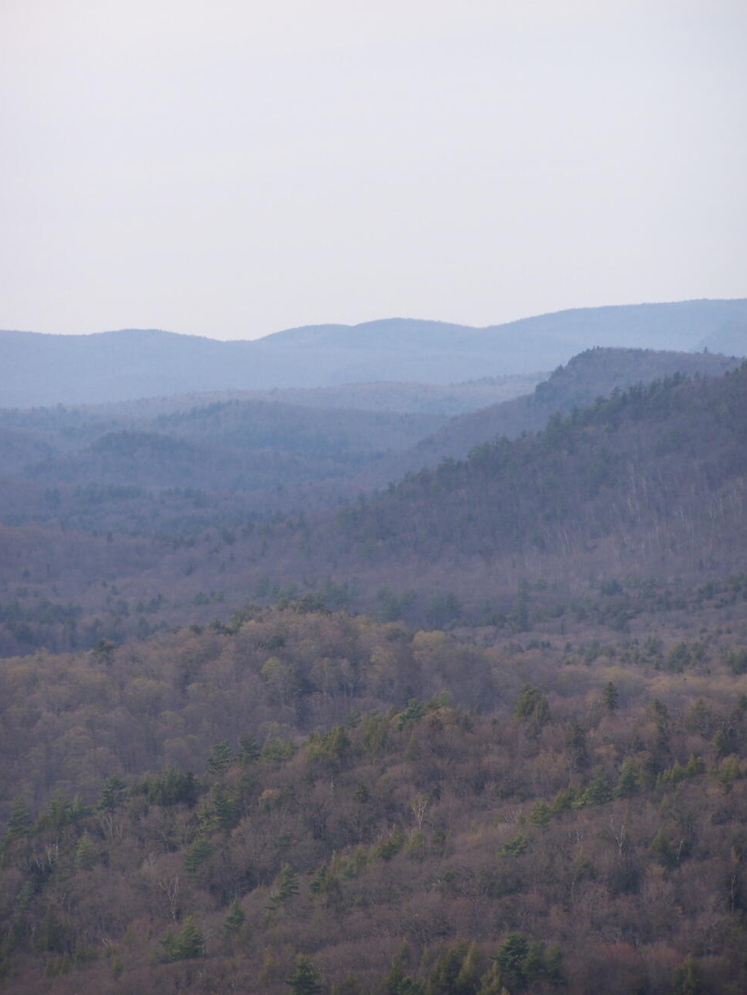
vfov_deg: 7.0
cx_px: 382
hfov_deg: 5.3
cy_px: 492
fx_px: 8083
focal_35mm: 281
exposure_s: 1/400
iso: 80
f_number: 3.6
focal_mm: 44.4
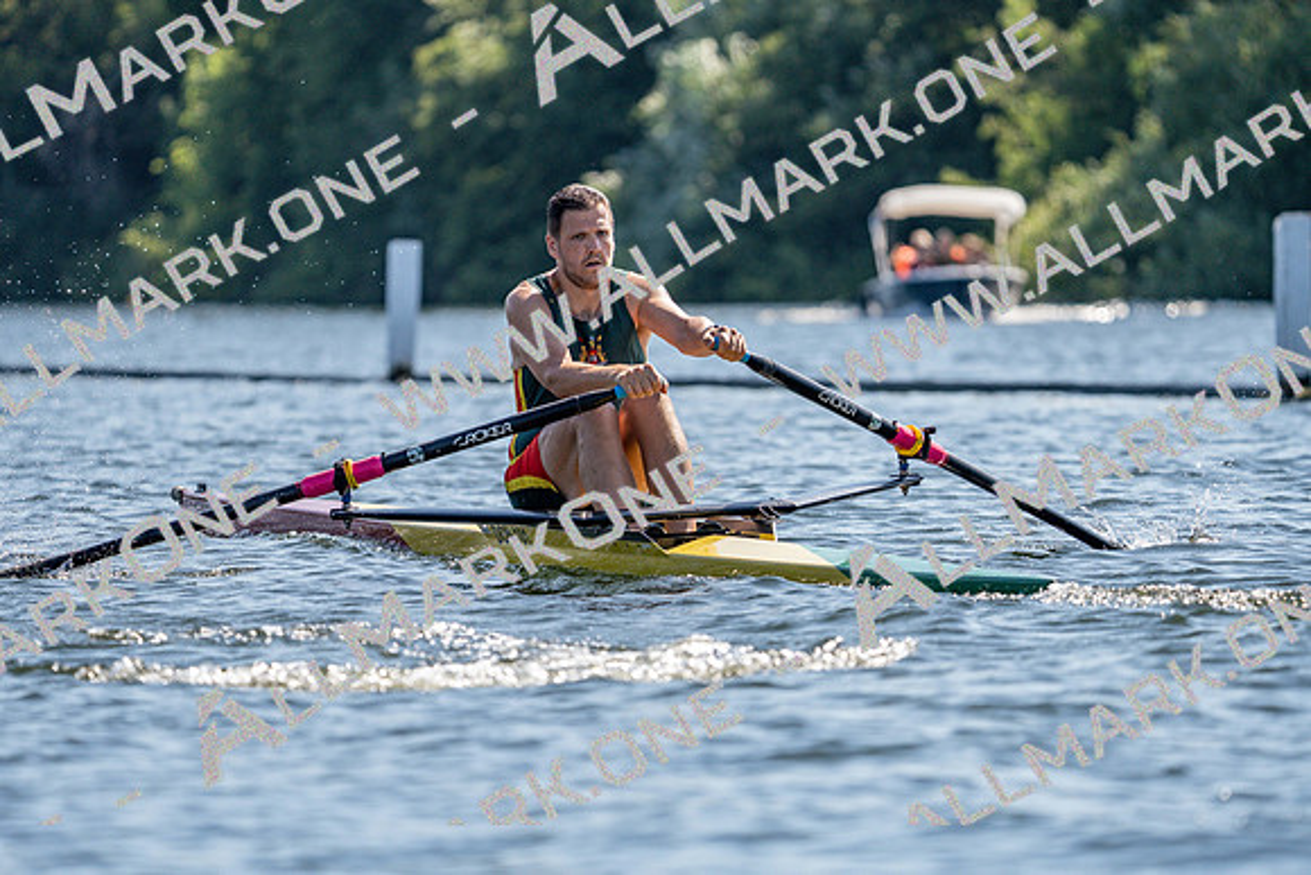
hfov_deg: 6.1
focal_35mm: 338
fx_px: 12311
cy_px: 438
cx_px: 656
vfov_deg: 4.1
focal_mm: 338
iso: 250
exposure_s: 1/1600
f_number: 6.3
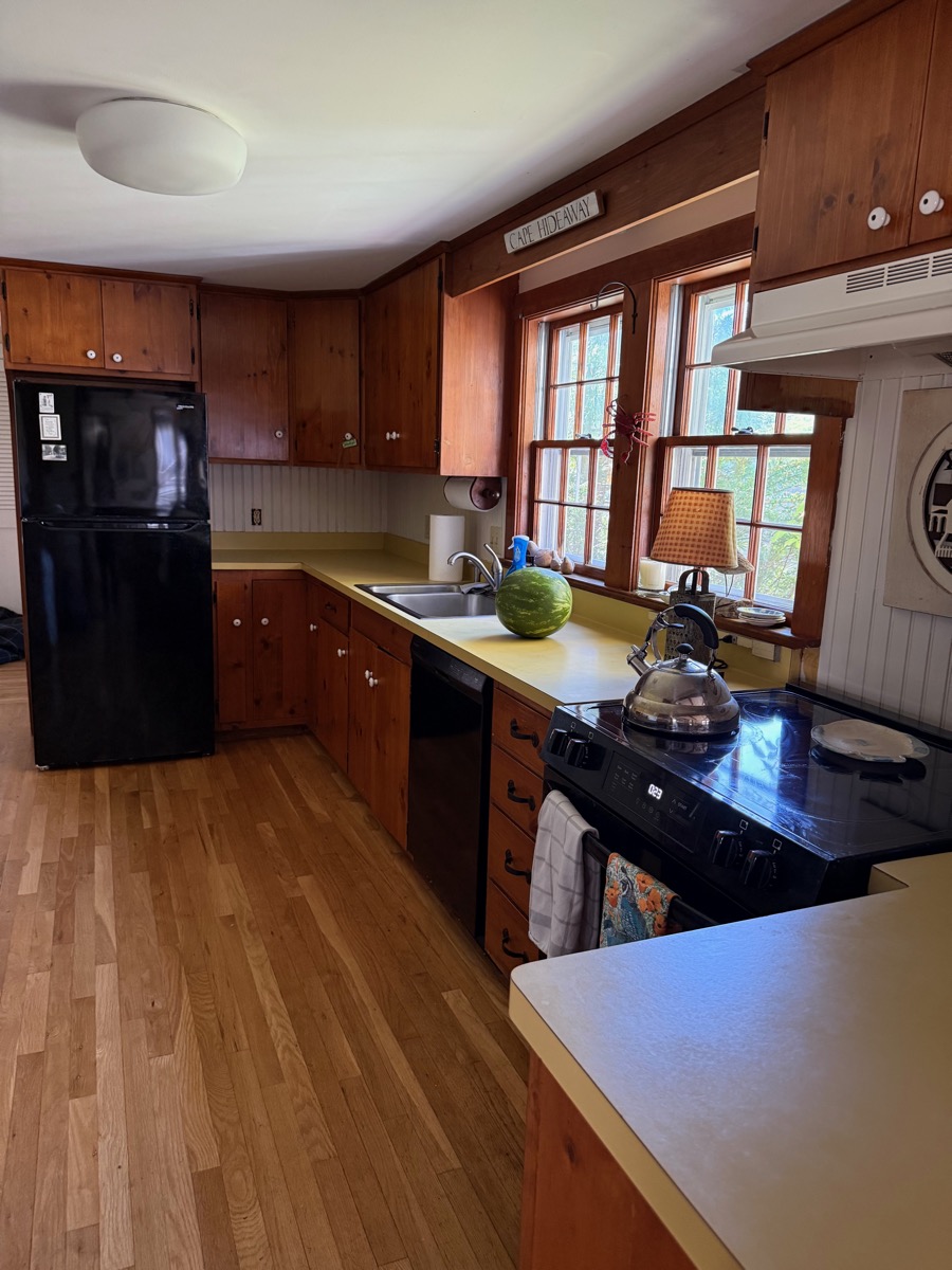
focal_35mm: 24
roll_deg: -2.9
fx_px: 880
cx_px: 476
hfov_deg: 56.8
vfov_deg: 71.6
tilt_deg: -11.2
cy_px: 635
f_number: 1.78
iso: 400
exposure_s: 1/60
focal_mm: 6.76
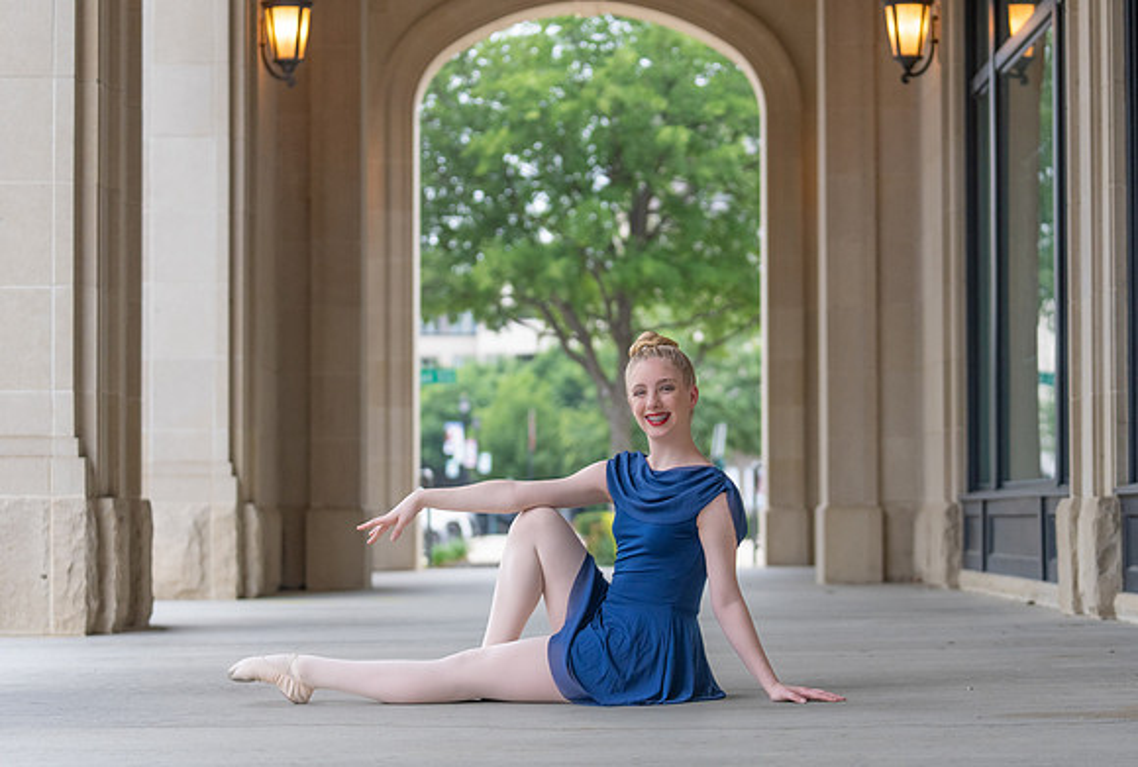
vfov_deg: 16.4
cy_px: 435
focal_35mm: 84
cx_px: 622
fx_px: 2659
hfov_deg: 24.1
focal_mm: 70
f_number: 2.8
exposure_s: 1/320
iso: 640
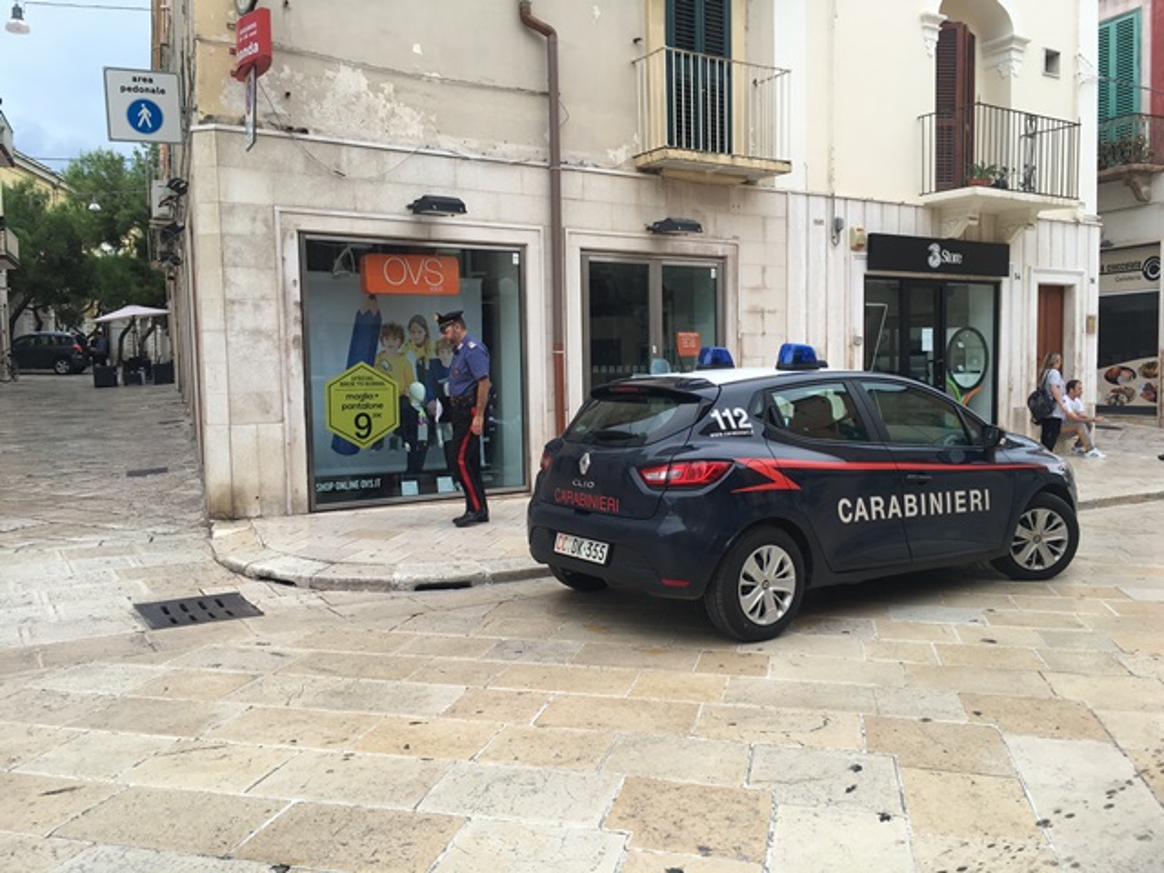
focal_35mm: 29
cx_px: 582
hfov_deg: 61.7
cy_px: 436
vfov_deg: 48.2
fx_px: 975
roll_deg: +0.7
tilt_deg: -3.8
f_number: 2.2
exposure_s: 1/416
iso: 25
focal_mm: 4.15
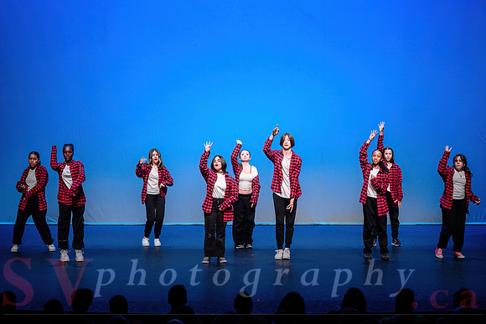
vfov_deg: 14.9
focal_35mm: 92
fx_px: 1241
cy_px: 170
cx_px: 255
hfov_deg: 22.2
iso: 1250
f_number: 2.8
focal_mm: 85
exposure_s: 1/400
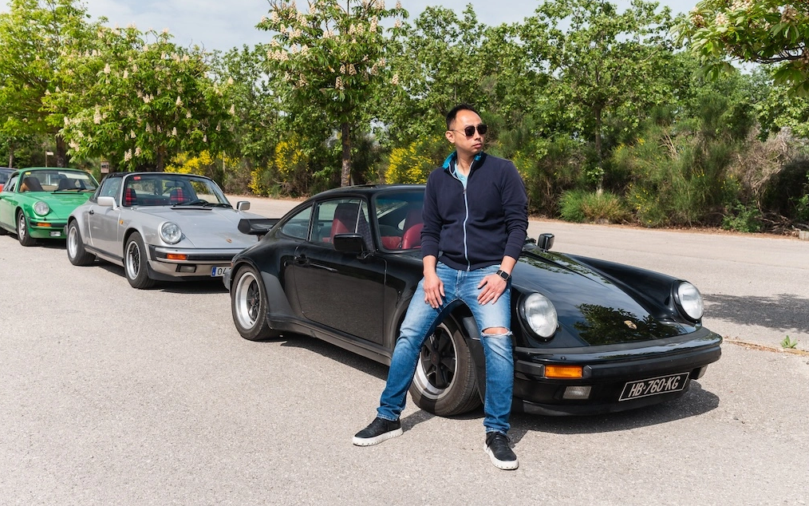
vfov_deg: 35.3
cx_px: 404
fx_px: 794
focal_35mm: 36
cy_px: 248
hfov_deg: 54.0
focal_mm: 35
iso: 400
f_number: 6.3
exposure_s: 1/500
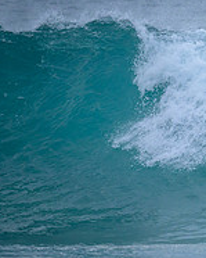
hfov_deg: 0.7
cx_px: 391
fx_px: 17834
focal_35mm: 2342
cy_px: 110
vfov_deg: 0.8
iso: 1000
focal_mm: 800
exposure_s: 1/2000
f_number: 6.3
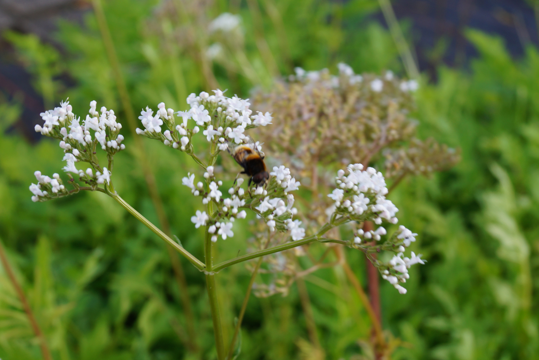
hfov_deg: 42.7
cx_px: 268
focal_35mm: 46
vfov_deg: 29.3
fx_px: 689
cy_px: 178
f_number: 8
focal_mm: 30
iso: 100
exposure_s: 1/100
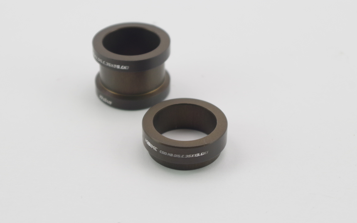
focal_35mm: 82
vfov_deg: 15.9
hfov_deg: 25.2
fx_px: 798
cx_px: 160
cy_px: 106
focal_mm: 47.5
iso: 400
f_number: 5.6
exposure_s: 1/125
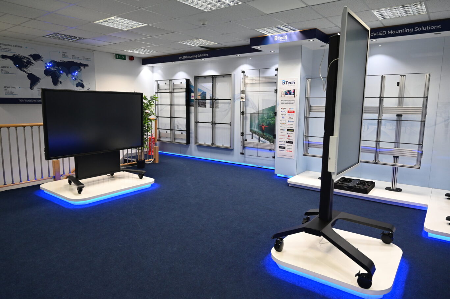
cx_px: 225
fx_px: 300
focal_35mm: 24
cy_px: 150
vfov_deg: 53.1
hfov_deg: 73.8
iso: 2000
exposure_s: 1/125
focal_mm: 24
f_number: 5
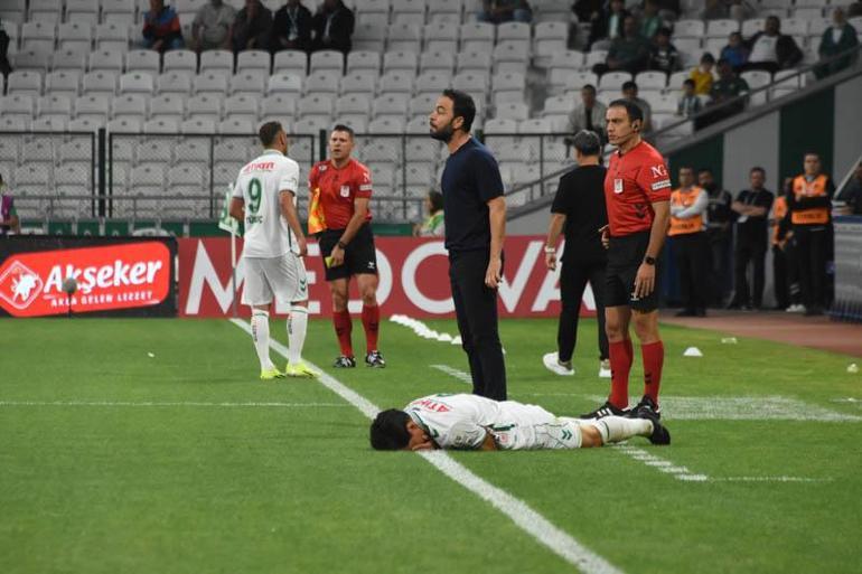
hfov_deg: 4.6
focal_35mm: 450
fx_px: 10772
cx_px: 431
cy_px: 287
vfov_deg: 3.1
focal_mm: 300
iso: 1600
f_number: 5.6
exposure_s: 1/320
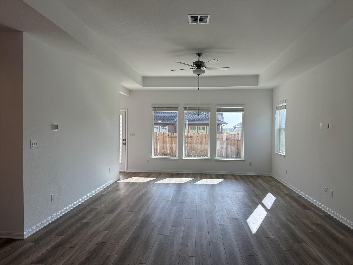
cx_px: 176
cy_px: 132
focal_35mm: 24
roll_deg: -0.7
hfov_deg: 71.6
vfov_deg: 56.8
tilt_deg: -1.0
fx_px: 245
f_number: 1.78
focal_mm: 6.76
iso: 100
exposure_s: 1/1106
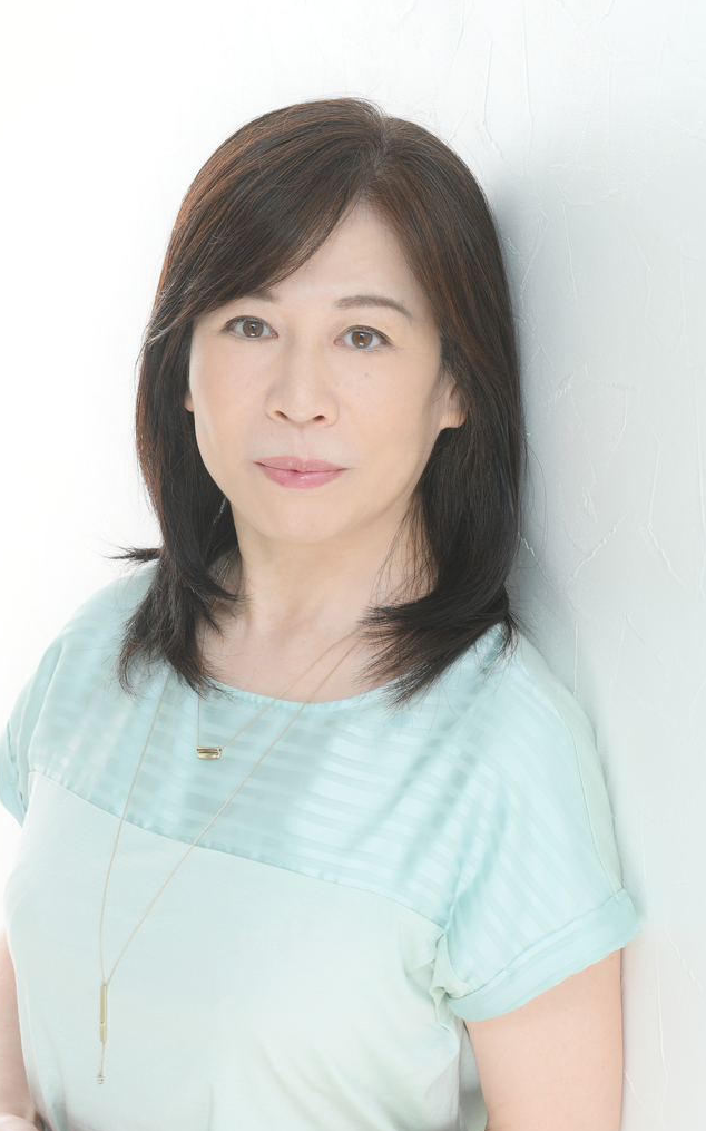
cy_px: 567
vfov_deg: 19.3
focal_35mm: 108
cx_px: 330
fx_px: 3326
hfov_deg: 12.1
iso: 100
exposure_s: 1/125
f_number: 7.1
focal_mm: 70
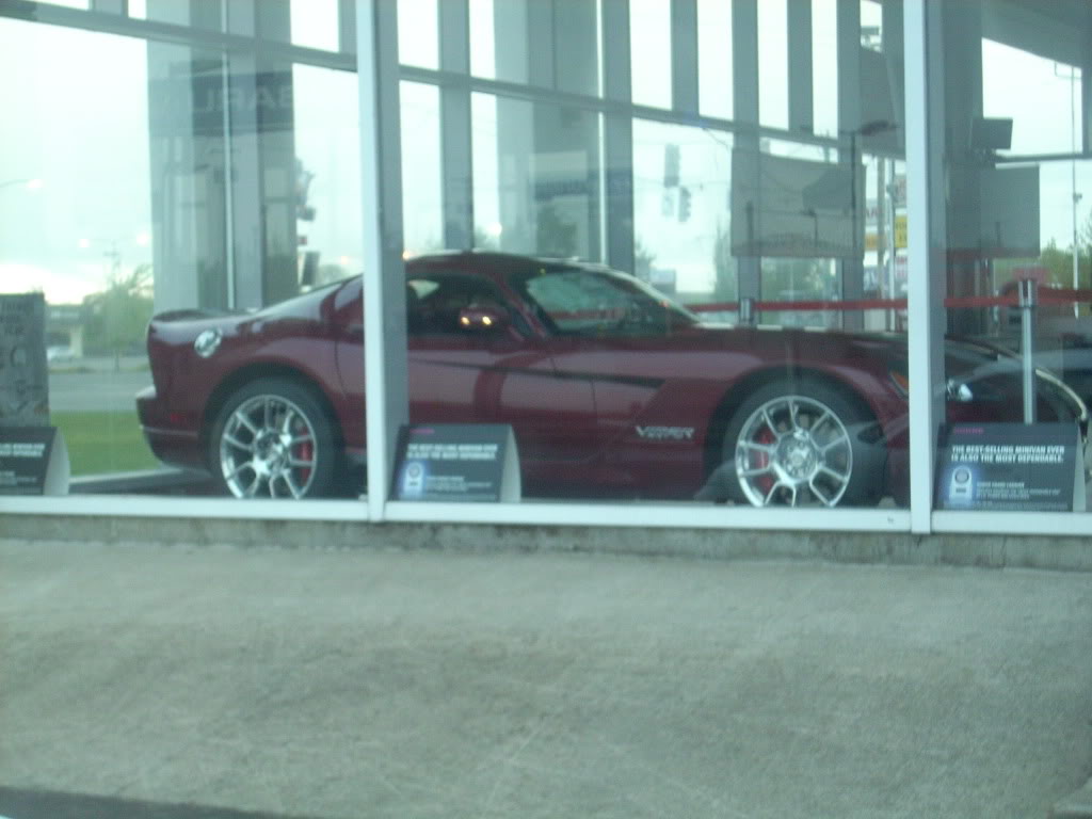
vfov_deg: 19.1
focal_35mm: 77
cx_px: 546
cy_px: 410
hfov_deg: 25.3
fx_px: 2429
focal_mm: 12.8
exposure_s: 1/17.8
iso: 200
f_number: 4.2
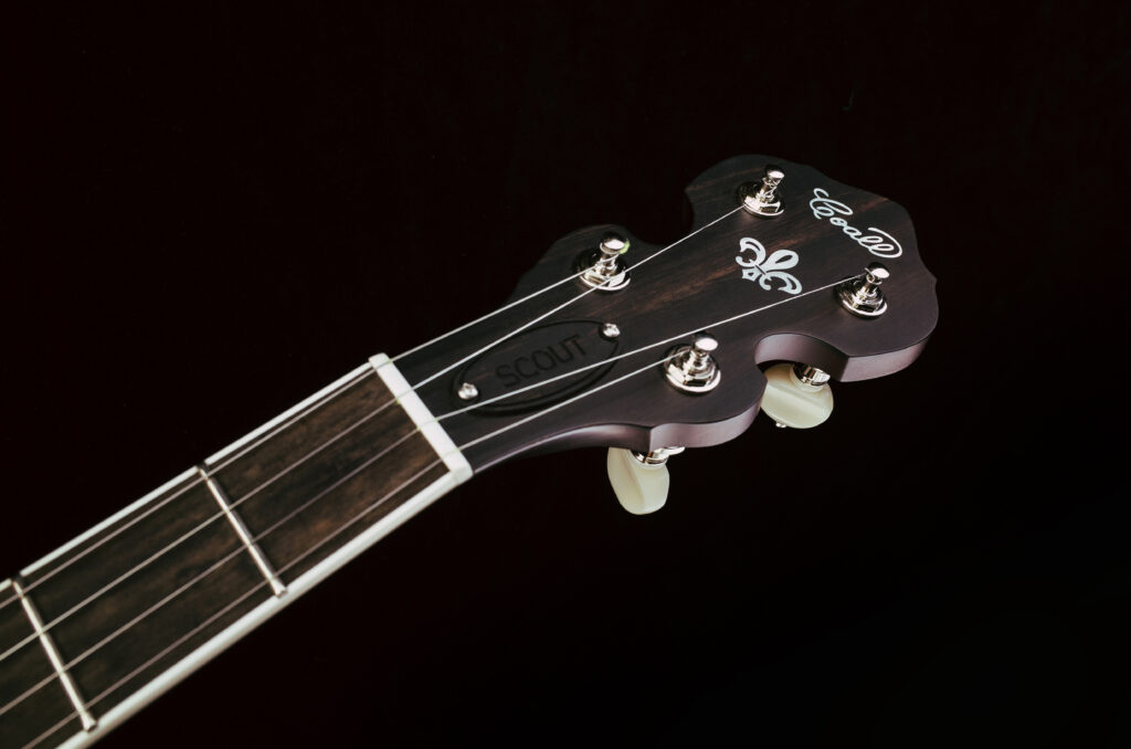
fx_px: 878
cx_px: 566
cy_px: 374
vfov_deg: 46.2
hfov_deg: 65.6
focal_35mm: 28
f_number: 7.1
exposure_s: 1/400
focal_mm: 18.3
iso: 200
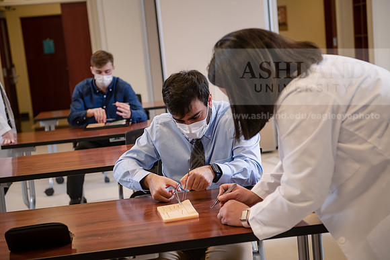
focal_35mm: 58
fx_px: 628
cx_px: 195
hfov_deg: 34.5
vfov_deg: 23.4
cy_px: 130
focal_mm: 58
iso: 1000
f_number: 3.5
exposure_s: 1/160
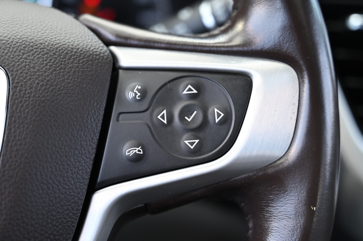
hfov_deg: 34.5
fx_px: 584
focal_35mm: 58
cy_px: 120
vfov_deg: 23.3
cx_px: 182
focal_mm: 58
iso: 400
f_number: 4
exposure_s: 1/160
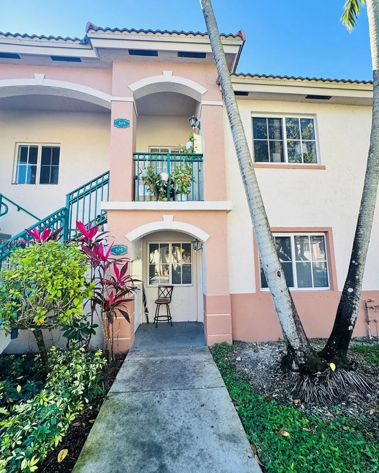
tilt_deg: +6.6
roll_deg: +1.0
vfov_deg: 96.8
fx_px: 210
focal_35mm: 15
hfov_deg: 84.1
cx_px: 188
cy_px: 243
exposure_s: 1/239
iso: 40
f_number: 2.2
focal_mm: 2.22
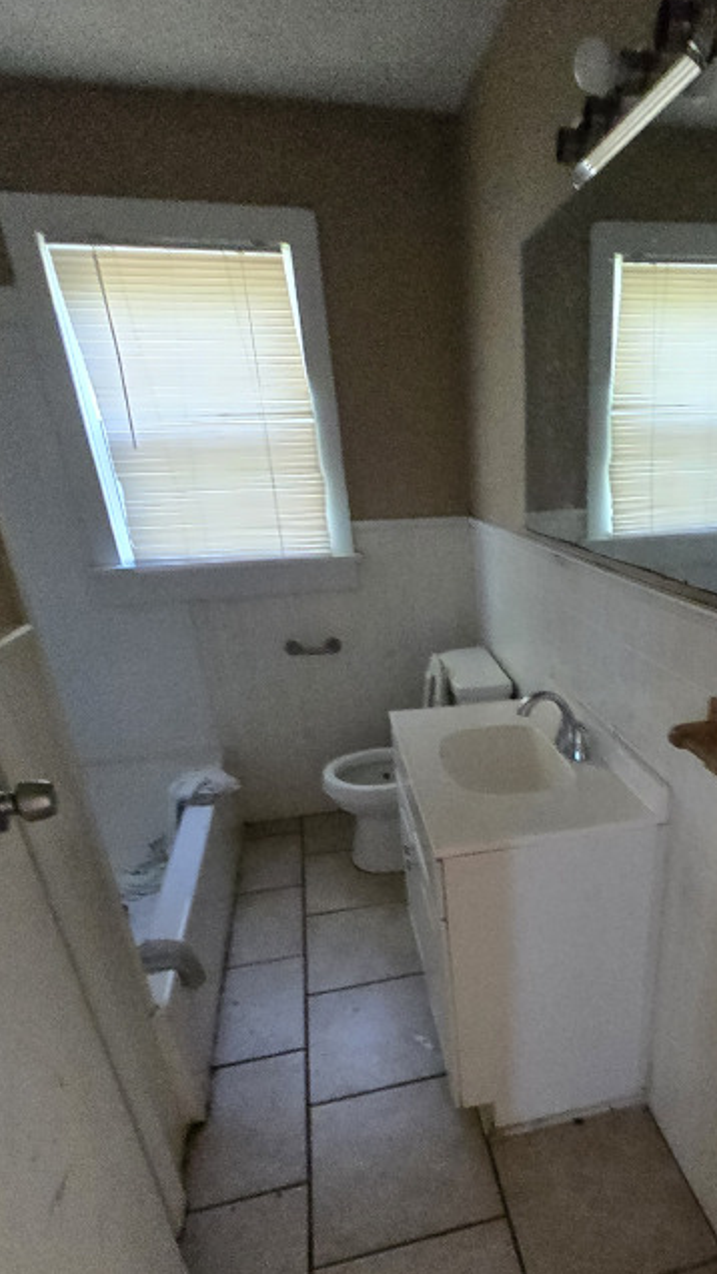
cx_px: 513
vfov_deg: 87.5
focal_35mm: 19
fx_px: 642
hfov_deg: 56.3
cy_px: 808
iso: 1250
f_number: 2.2
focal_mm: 2.2
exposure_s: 1/60
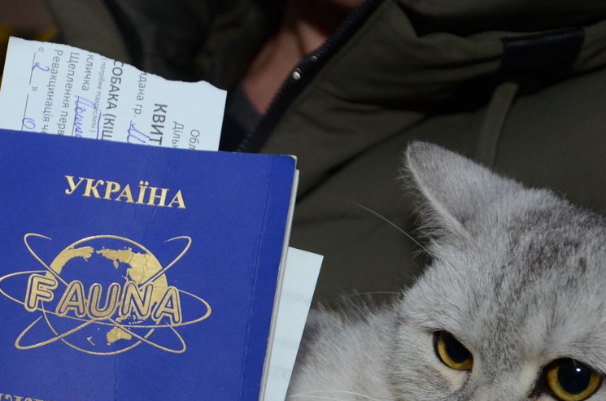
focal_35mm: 141
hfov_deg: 14.5
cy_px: 359
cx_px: 176
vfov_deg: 9.6
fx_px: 2368
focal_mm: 50
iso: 800
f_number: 5
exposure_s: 1/200
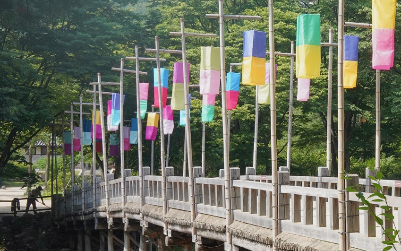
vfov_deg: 15.5
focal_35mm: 84
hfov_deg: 23.5
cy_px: 143
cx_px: 415
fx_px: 918
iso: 800
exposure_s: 1/200
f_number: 14
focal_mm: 35
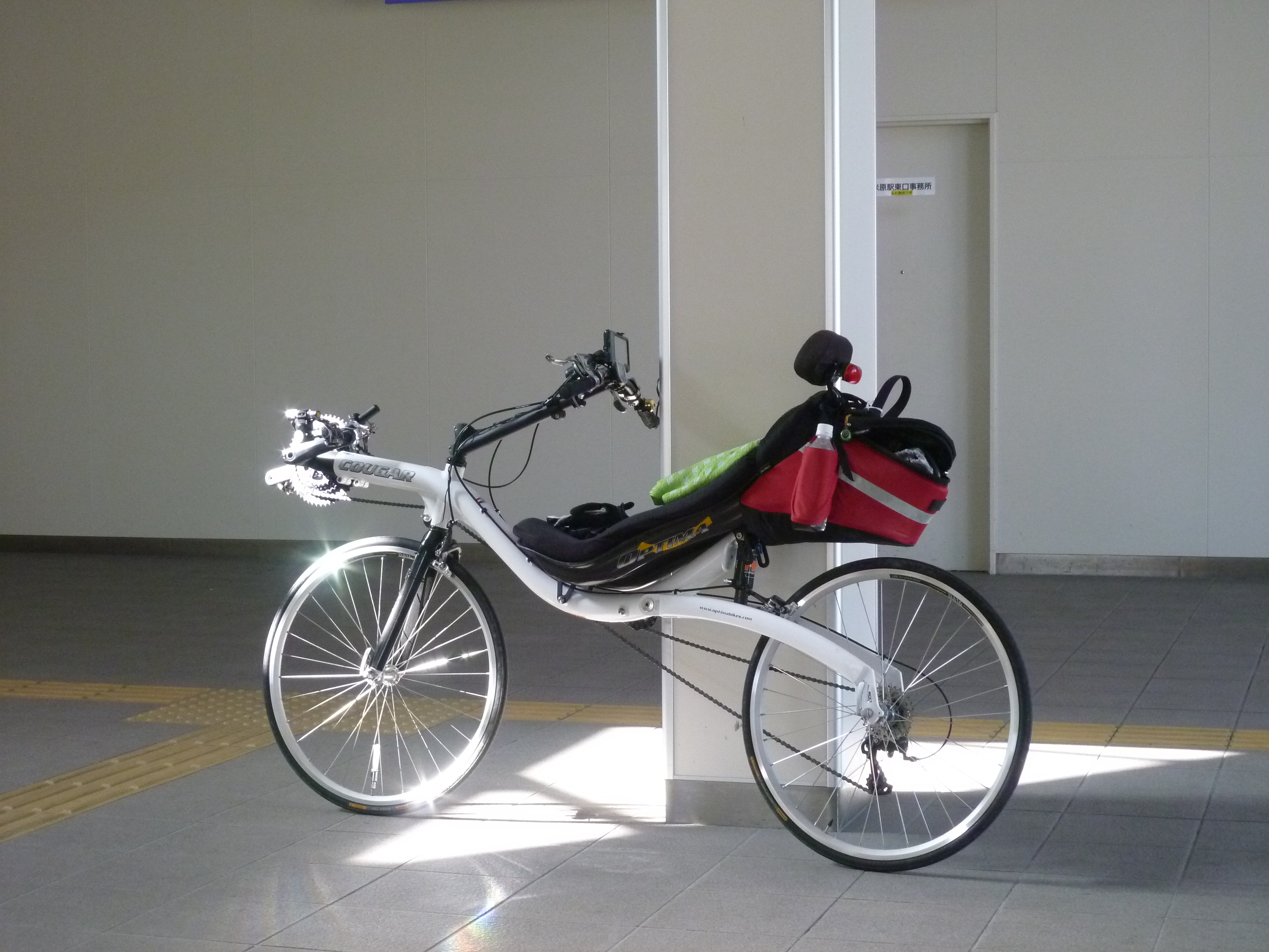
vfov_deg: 22.6
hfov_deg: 29.8
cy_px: 476
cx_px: 634
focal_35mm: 65
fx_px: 2383
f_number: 4.8
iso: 400
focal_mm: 11.6
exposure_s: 1/50
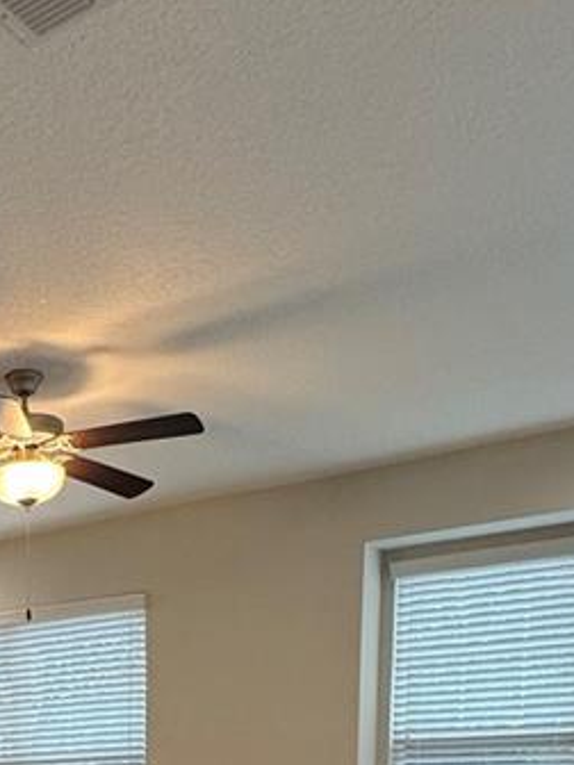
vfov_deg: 31.4
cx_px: -91
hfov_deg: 26.3
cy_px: 940
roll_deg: +1.5
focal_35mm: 50
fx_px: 1105
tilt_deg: -7.8
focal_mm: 2.22
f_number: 2.2
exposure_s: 1/120
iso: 200
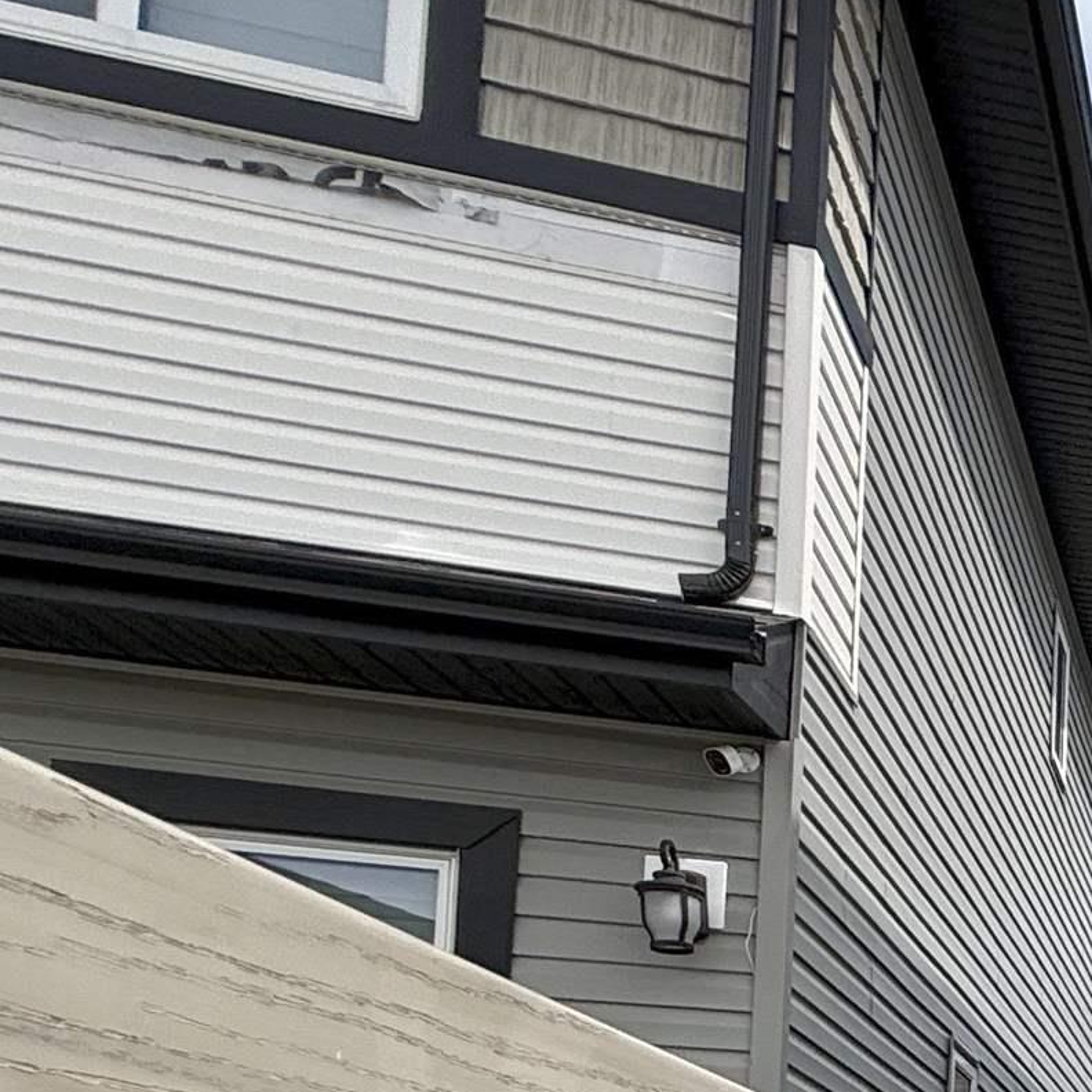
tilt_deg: +3.4
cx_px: 1941
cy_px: 1289
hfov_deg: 22.2
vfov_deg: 30.4
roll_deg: -0.4
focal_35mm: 48
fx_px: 1713
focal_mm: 2.22
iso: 50
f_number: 2.2
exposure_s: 1/2506
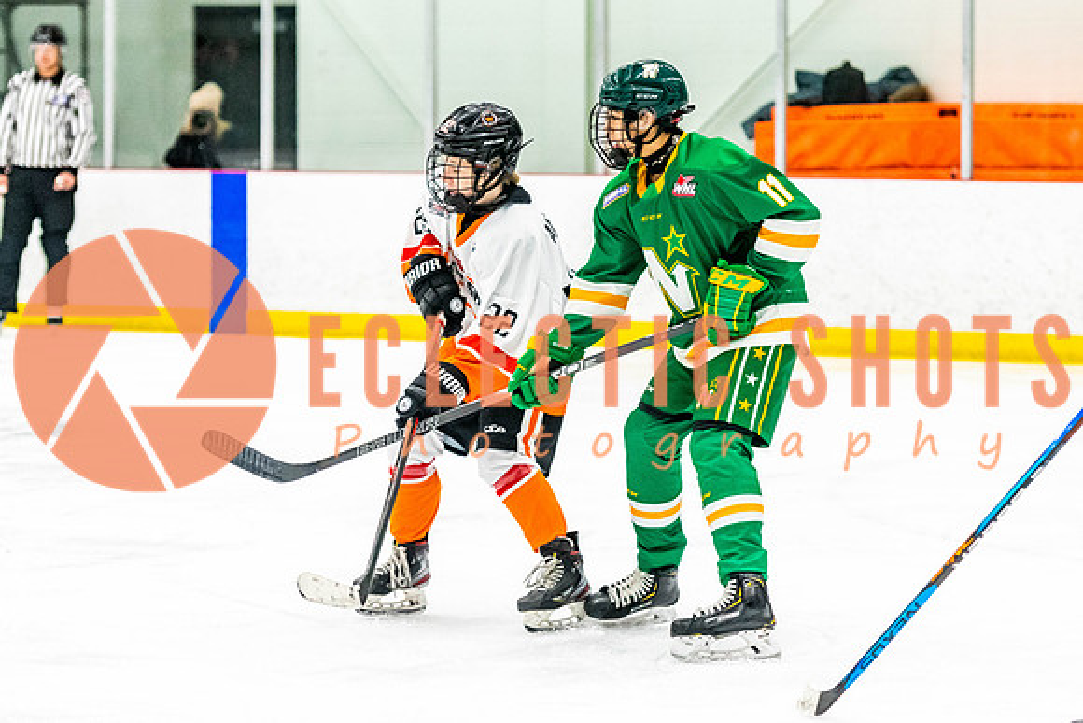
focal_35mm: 163
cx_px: 715
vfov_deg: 8.5
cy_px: 370
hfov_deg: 12.6
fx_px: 4890
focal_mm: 102
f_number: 2.8
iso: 2000
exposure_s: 1/640
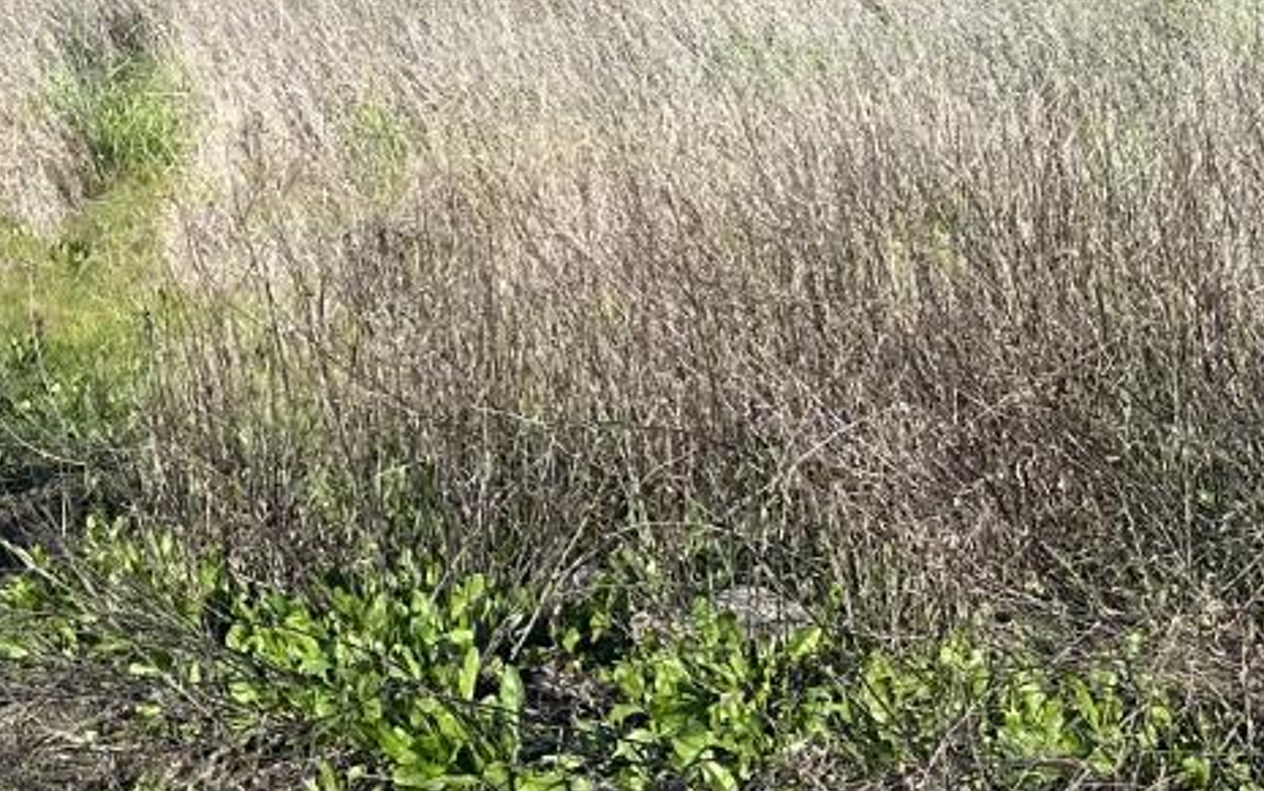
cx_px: -372
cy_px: -322
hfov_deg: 22.6
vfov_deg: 15.0
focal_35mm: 82
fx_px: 2826
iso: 80
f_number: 1.78
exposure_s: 1/2469
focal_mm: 6.86
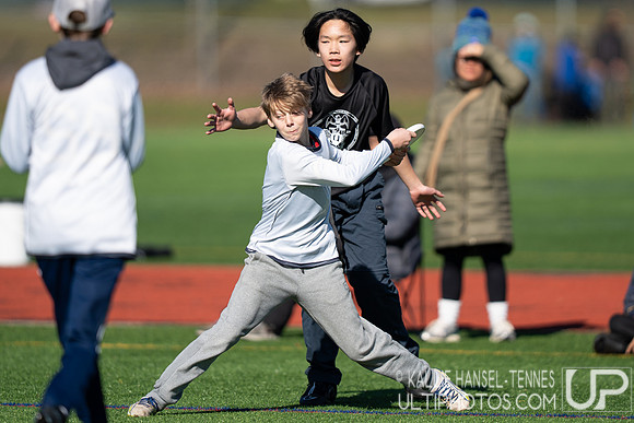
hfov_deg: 4.0
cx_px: 408
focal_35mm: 519
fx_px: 9149
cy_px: 168
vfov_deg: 2.6
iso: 100
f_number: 2.8
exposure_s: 1/2000
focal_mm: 400
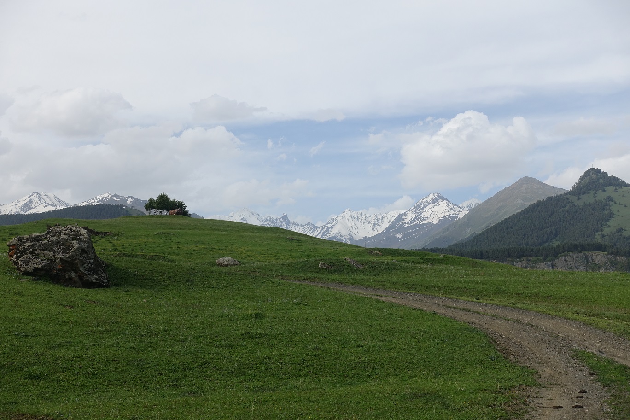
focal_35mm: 57
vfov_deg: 23.8
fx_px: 997
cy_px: 210
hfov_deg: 35.1
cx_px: 315
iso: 125
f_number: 5.6
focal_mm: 20.81
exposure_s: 1/500
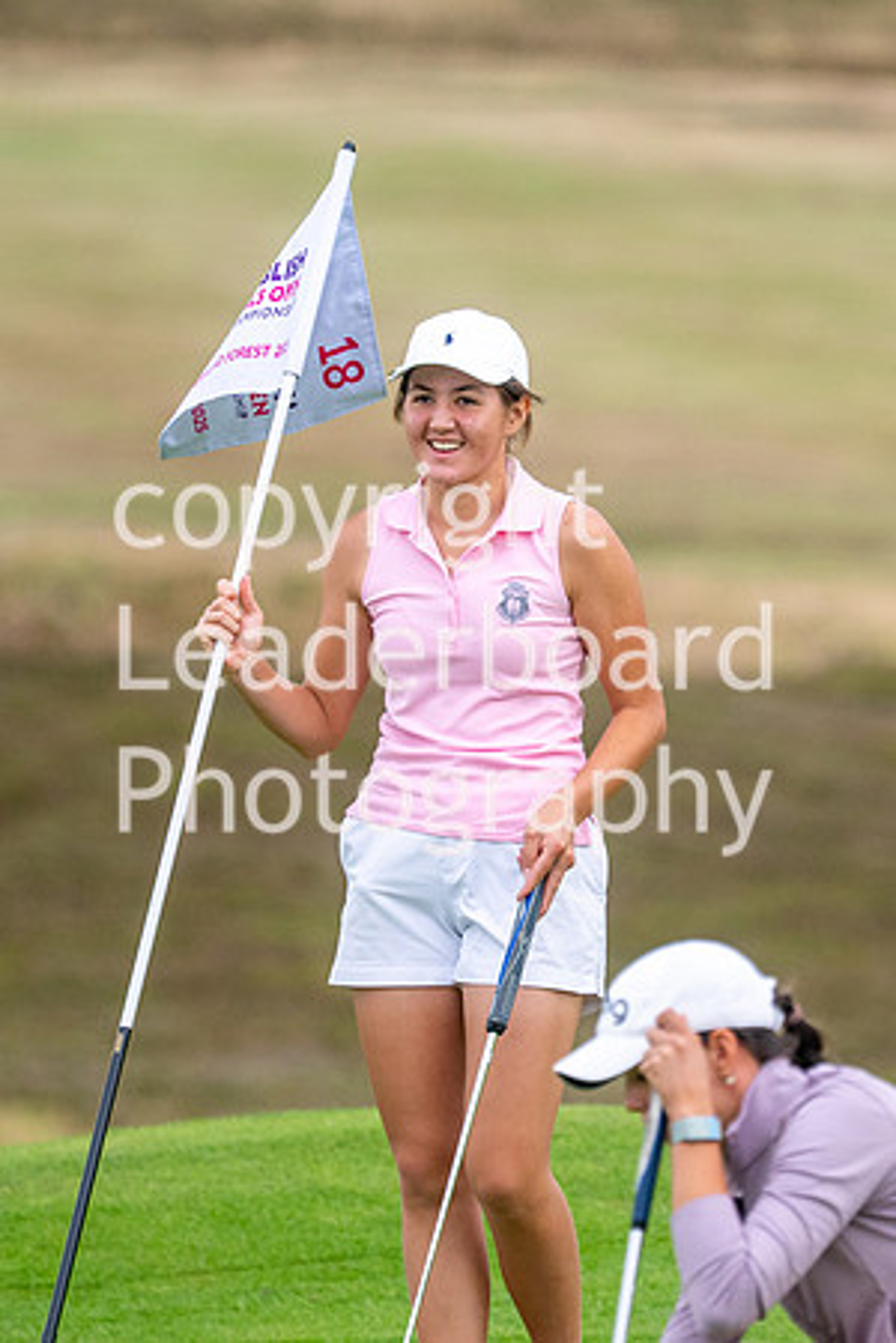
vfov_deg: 2.9
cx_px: 694
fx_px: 26317
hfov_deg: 2.0
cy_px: 642
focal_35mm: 705
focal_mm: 300
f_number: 4.5
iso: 400
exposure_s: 1/2500
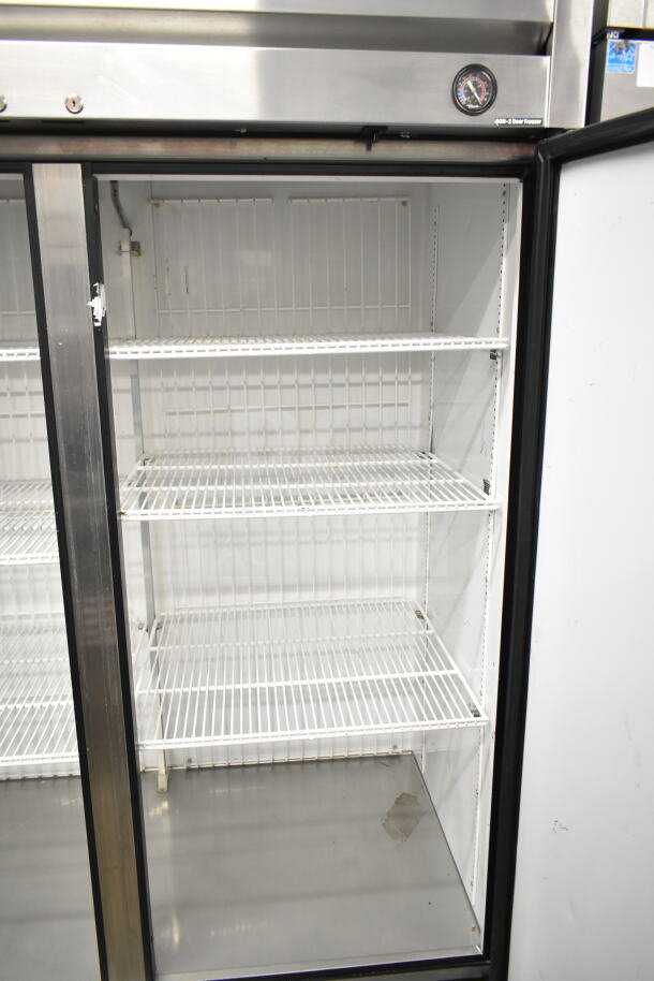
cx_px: 327
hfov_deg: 48.0
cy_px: 490
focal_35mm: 27
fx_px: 735
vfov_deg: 67.4
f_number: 3.5
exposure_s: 1/50
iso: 1600
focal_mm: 18
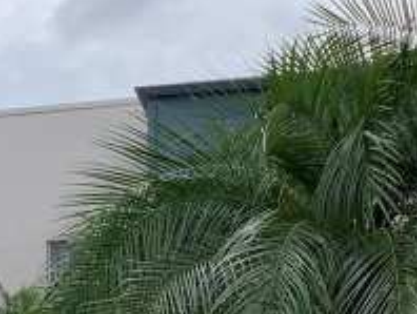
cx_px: -244
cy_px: 447
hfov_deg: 14.5
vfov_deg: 11.5
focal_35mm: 125
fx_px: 1508
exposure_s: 1/970
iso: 25
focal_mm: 3.3
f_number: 2.4
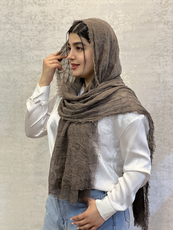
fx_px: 513
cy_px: 115
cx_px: 86
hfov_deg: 19.1
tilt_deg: -6.8
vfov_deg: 25.3
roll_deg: +0.3
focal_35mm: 77
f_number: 2.8
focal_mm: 9
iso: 160
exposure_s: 1/37
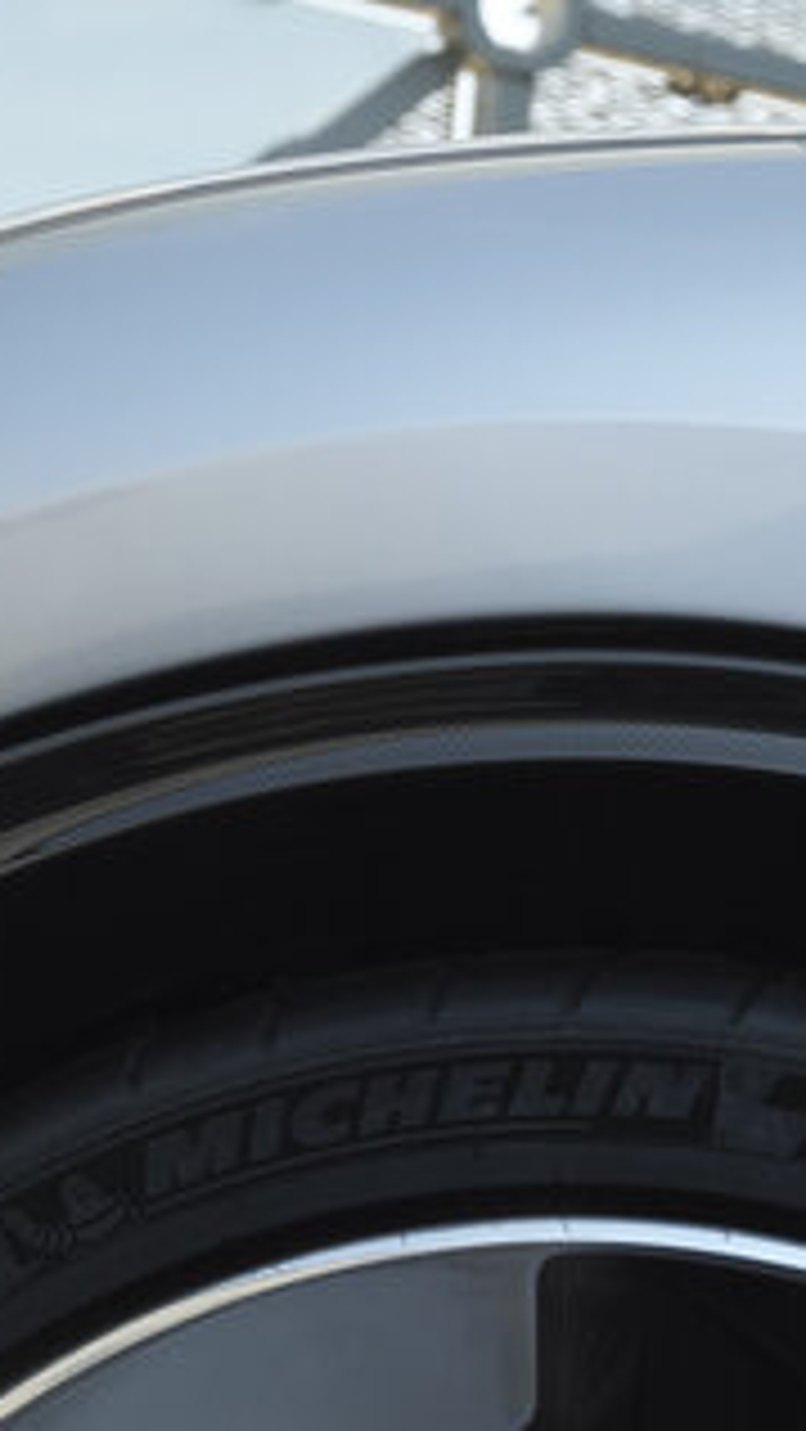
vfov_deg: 10.2
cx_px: 761
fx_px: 7975
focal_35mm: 210
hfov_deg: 5.8
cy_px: 333
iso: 800
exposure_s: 1/250
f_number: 10
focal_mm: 64
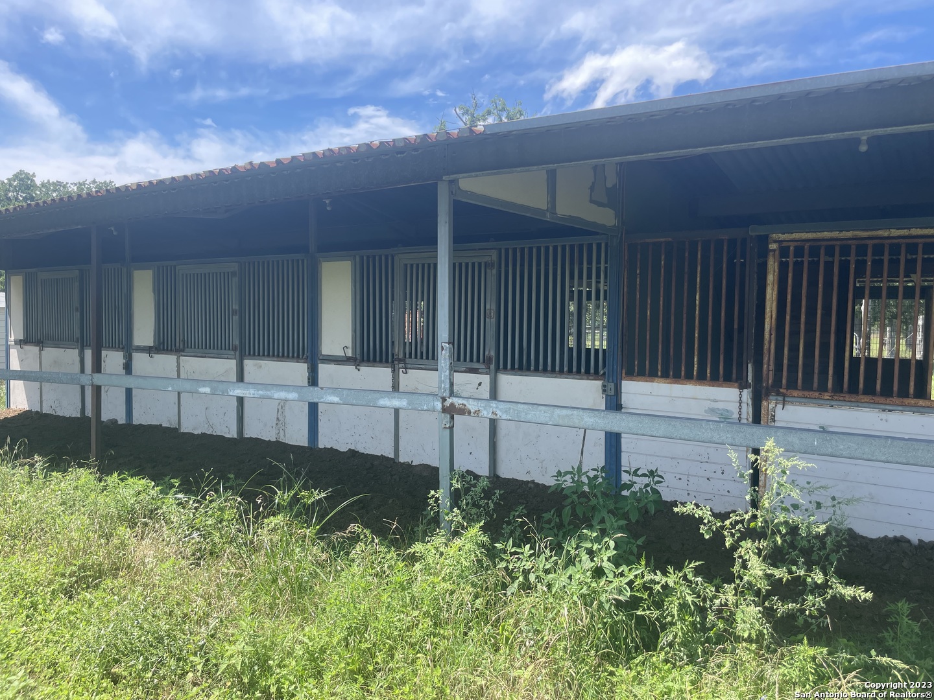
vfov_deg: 53.1
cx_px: 467
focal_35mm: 26
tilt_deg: -1.5
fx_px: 702
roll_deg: -0.7
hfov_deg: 67.3
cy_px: 350
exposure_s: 1/1171
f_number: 1.6
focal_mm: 4.2
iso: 32
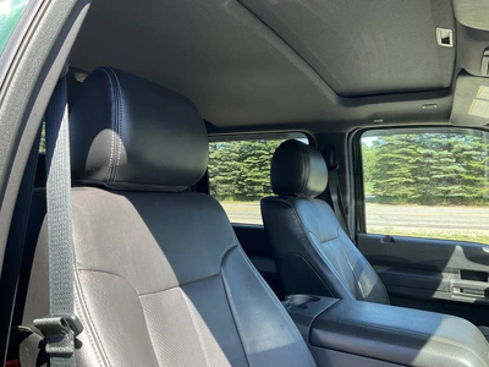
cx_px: 244
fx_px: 410
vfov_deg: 48.2
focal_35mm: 29
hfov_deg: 61.7
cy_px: 184
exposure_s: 1/122
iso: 20
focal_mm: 3
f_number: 1.8
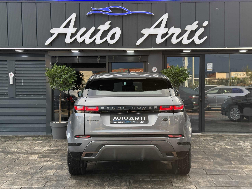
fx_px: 349
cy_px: 94
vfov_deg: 30.3
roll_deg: +0.0
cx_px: 126
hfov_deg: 39.7
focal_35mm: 48
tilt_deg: -1.5
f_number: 1.78
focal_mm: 6.76
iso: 80
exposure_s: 1/346
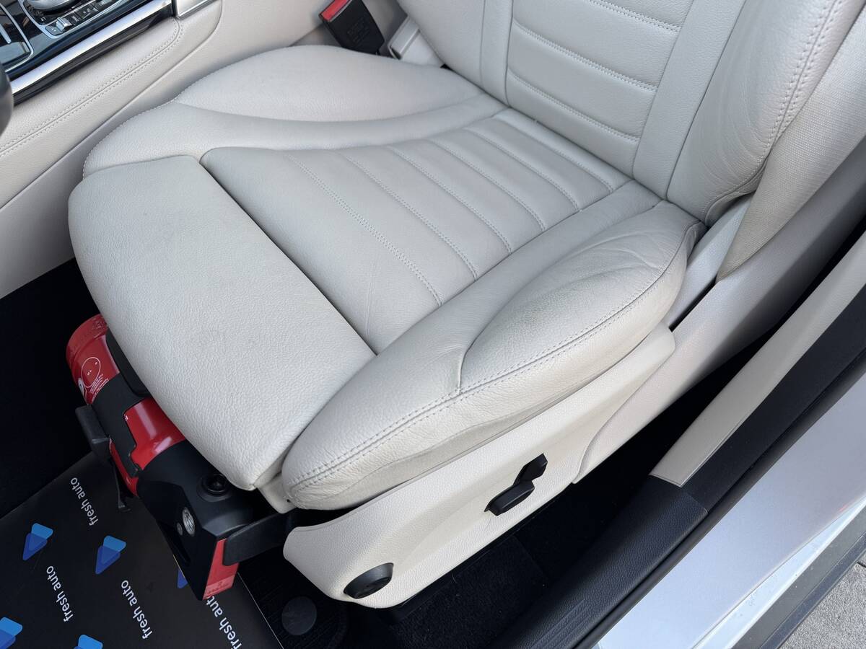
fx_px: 600
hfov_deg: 71.6
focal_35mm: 24
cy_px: 324
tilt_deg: -51.6
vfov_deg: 56.8
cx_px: 433
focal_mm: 6.76
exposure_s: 1/121
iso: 80
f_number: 1.78
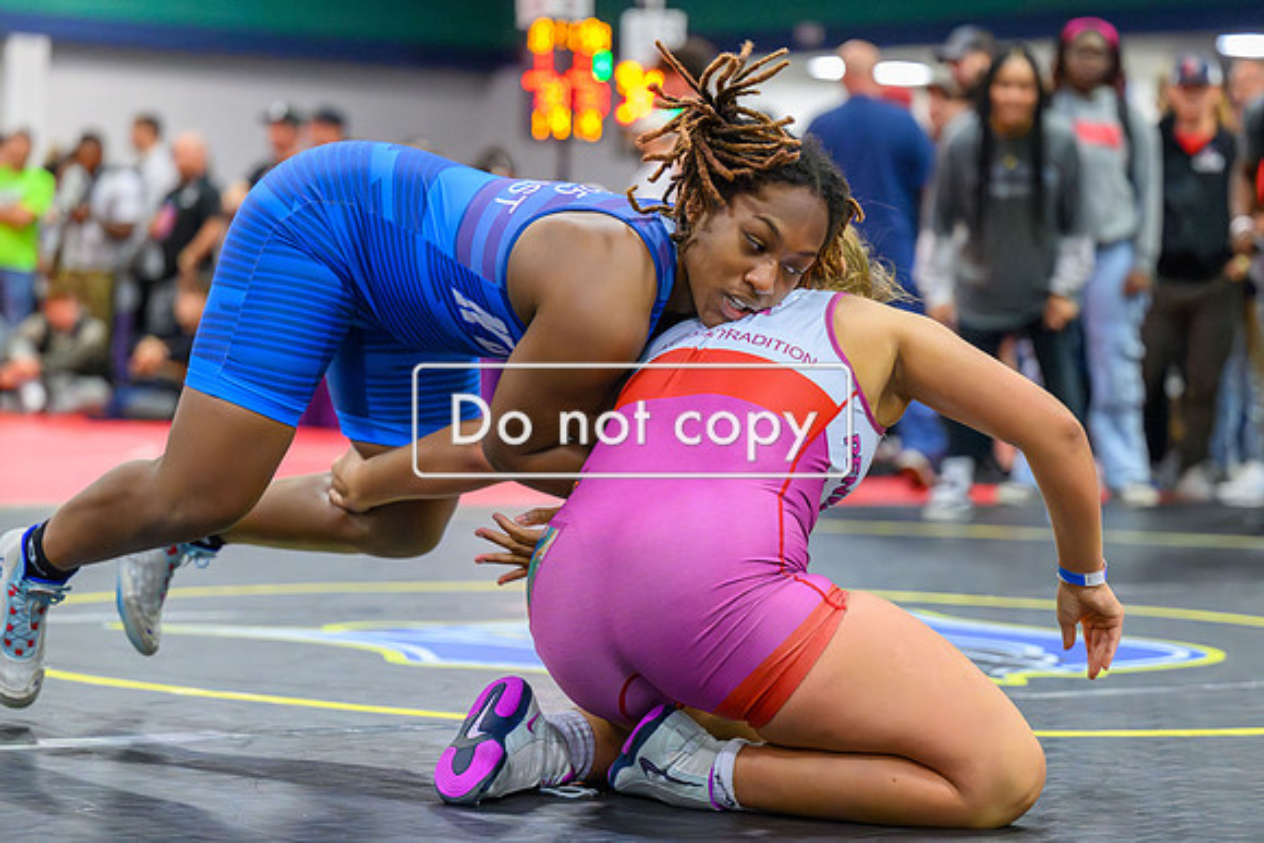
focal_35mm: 107
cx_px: 727
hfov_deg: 19.1
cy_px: 439
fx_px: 3762
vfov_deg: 12.8
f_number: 2.8
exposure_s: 1/800
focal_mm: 92
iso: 20000
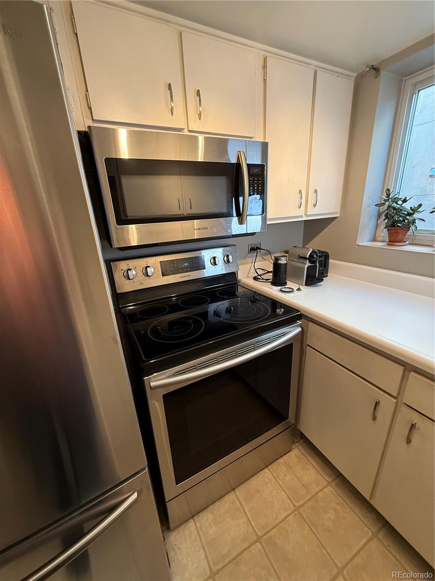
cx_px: 218
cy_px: 290
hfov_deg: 85.7
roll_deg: +2.5
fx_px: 235
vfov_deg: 102.1
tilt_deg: -17.9
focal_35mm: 14
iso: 250
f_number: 2.2
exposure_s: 1/60
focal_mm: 2.22
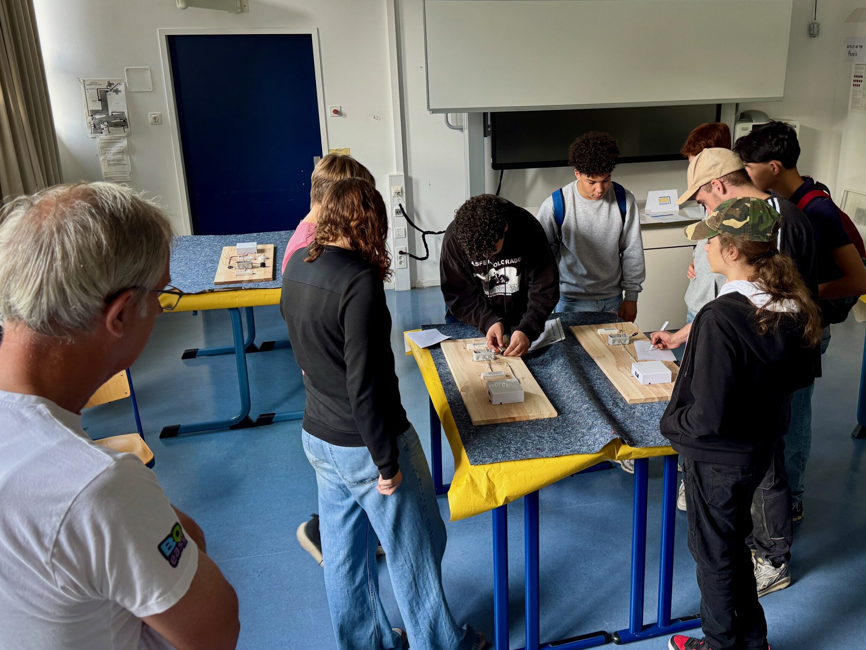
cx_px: 417
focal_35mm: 27
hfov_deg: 65.3
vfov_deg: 51.3
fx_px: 675
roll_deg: +0.5
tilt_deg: -16.2
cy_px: 356
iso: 200
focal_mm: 6.76
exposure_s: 1/67
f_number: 1.78
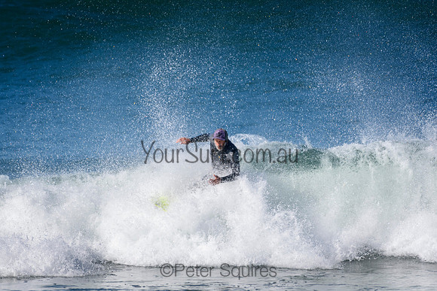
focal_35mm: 750
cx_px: 218
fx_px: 9107
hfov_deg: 2.7
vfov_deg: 1.8
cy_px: 146
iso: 450
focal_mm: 500
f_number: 5.6
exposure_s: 1/4000
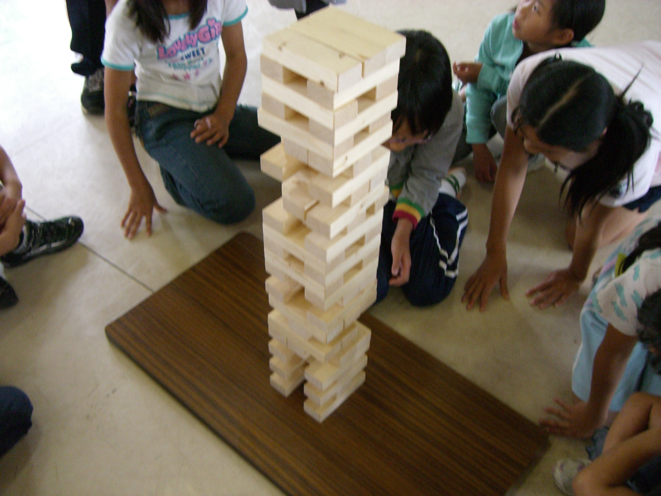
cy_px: 248
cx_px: 330
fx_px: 726
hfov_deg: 49.0
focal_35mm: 38
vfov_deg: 37.7
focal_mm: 6.2
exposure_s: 1/60
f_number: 2.7
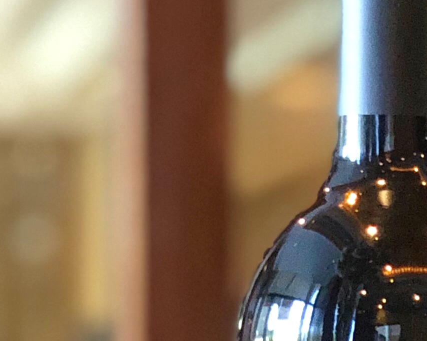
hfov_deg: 8.0
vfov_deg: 6.3
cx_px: 396
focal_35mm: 240
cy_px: 577
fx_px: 3032
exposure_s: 1/8
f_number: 2.4
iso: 200
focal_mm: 6
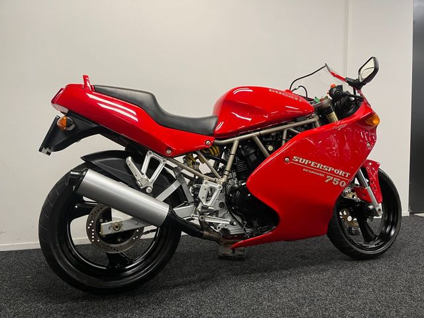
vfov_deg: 53.1
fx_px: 318
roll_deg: +0.1
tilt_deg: -2.7
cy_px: 159
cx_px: 212
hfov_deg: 67.3
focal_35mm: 26
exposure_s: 1/50
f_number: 1.6
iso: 100
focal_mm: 5.1
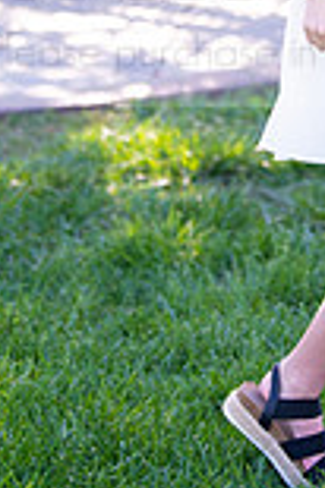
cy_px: -66
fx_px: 3230
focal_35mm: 238
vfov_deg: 8.6
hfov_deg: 5.7
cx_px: 401
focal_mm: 82
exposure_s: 1/320
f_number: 2.8
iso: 200
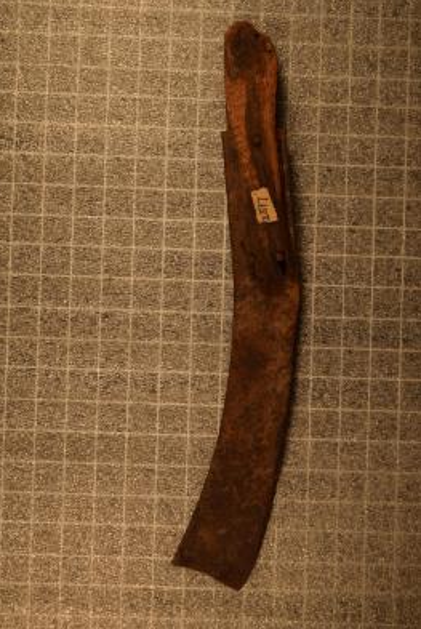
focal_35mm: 61
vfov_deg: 32.8
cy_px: 314
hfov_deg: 22.3
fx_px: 1067
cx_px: 209
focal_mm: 40
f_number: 6.3
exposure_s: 1/200
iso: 200
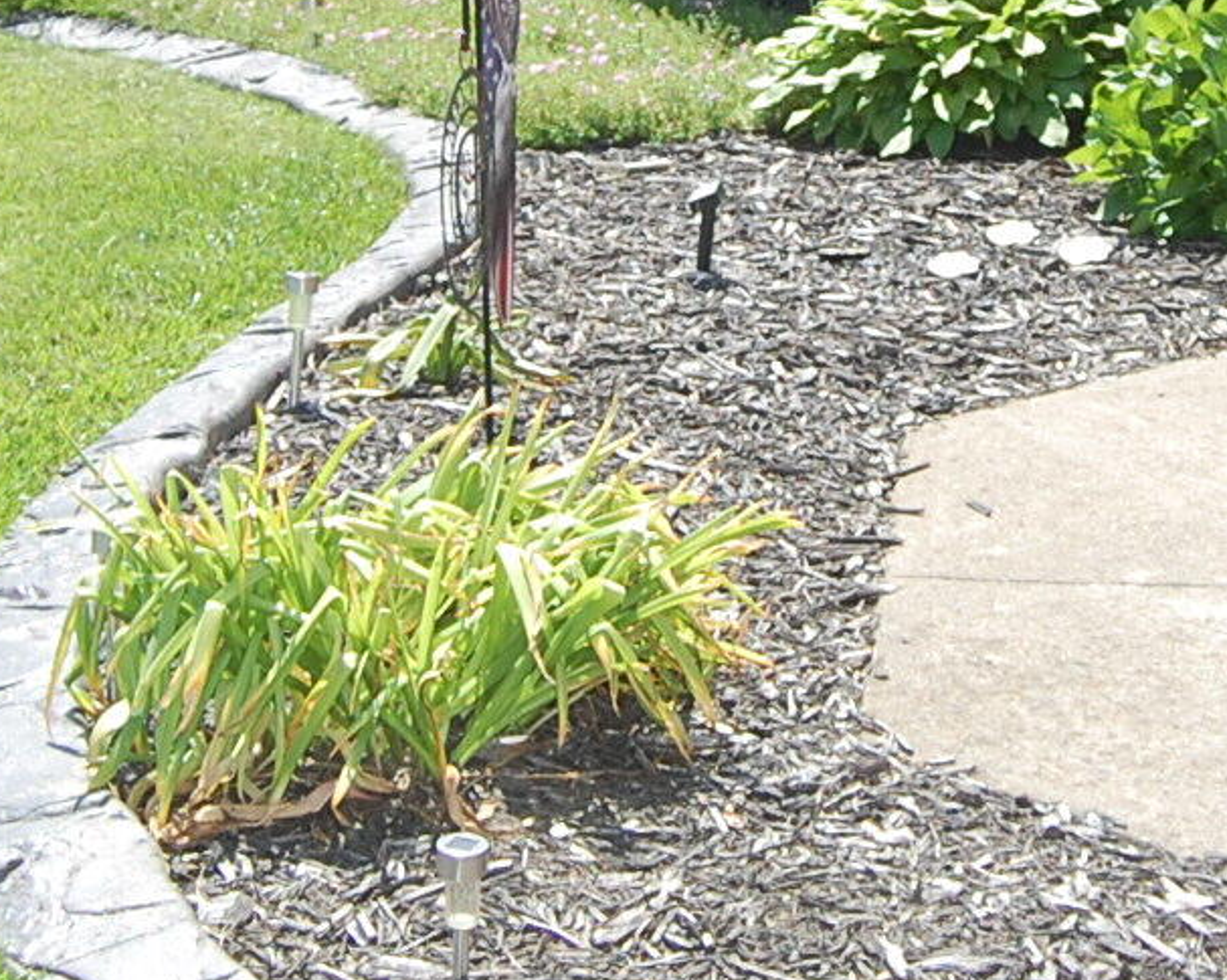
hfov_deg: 16.7
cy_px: 61
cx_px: 891
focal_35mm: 115
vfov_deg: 13.3
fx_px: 4174
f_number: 5.6
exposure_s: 1/500
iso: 220
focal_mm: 22
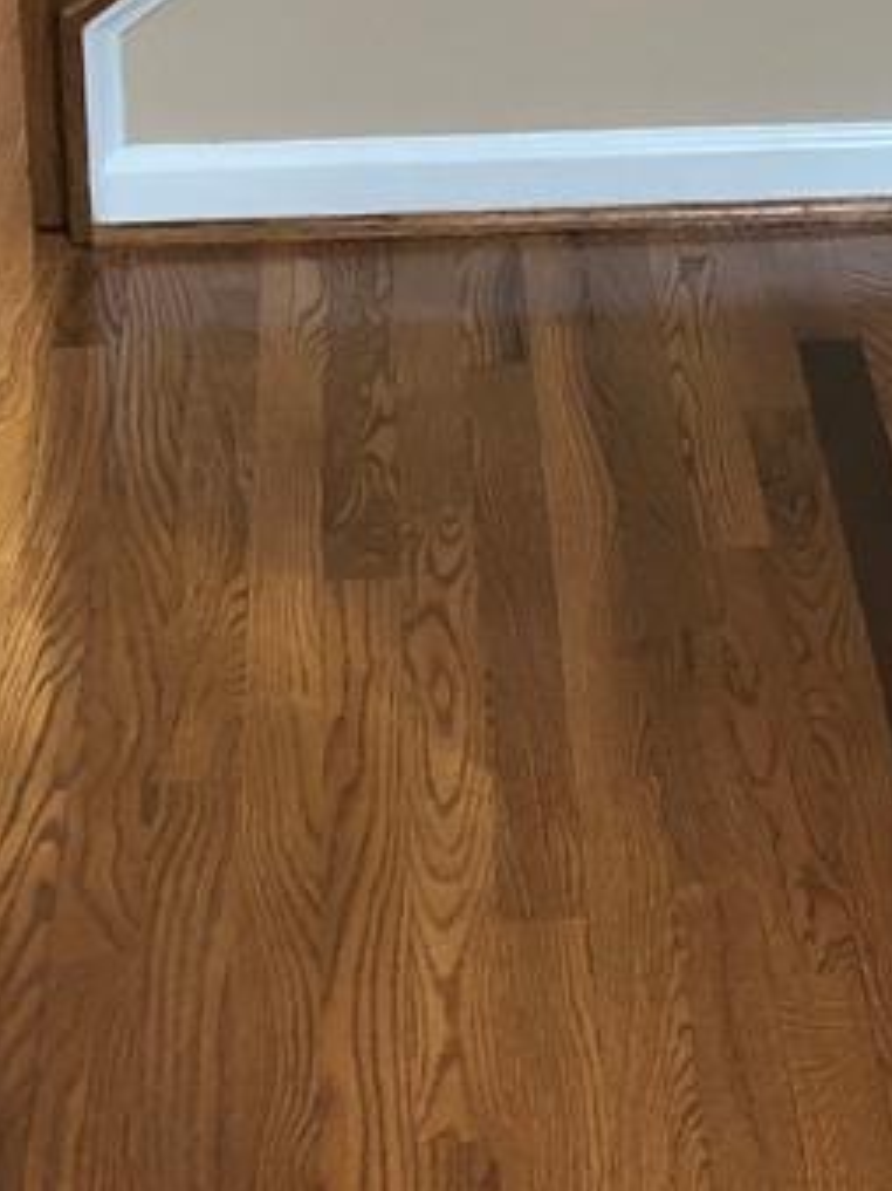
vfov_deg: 15.4
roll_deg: -3.1
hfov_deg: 11.2
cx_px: 1377
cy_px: 158
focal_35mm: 127
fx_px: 4366
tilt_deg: -19.8
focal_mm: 4
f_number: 1.8
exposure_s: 1/15
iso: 64
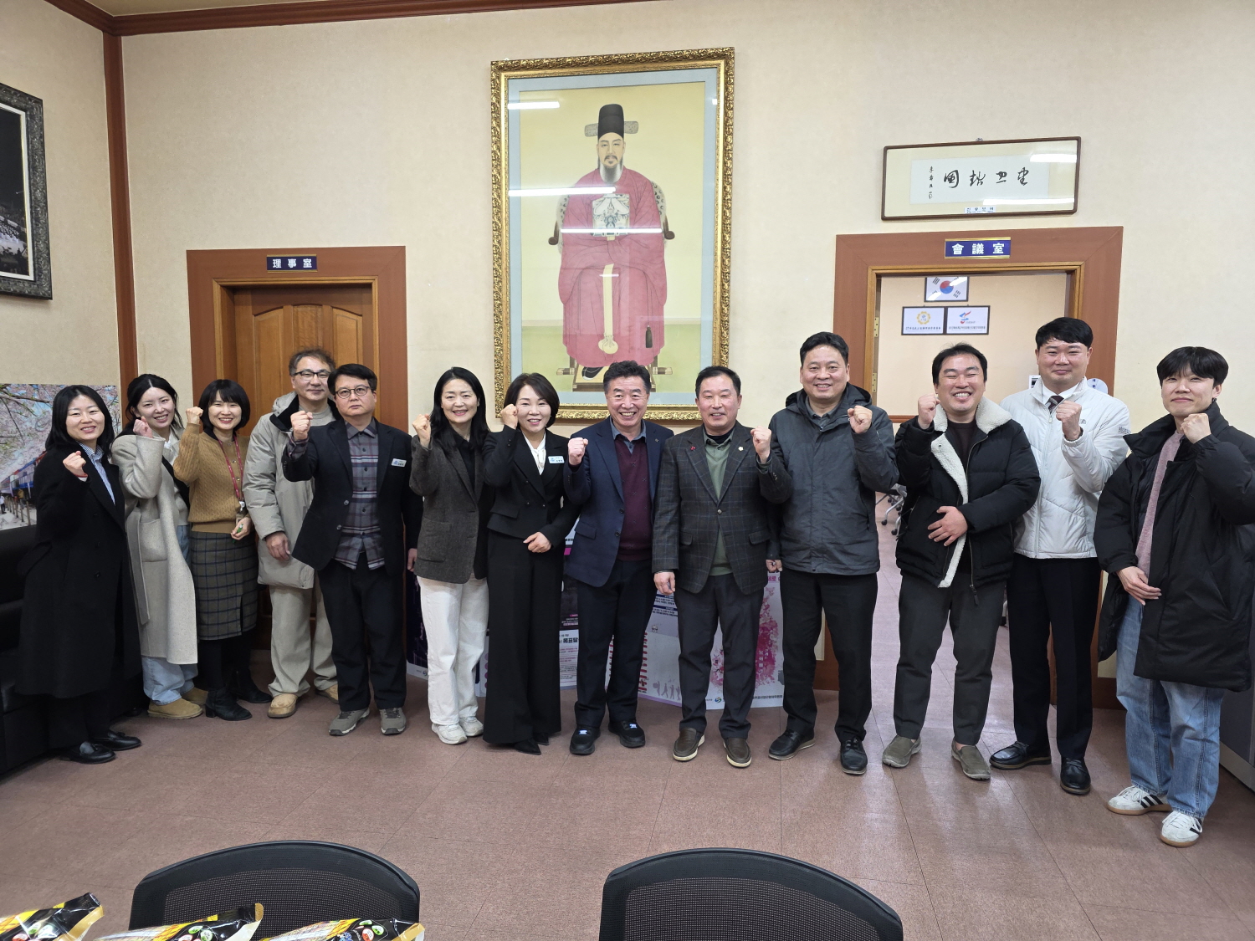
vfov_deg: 58.9
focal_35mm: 23
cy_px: 470
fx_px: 834
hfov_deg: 73.9
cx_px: 628
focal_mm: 6.3
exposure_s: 1/120
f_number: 1.7
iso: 200
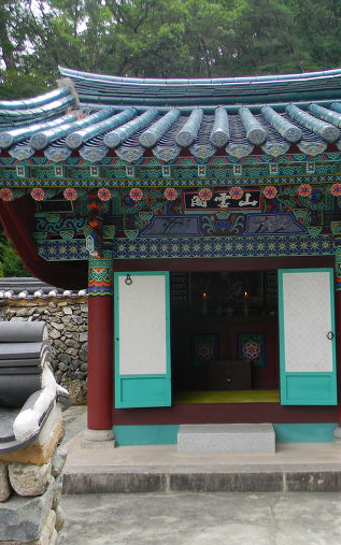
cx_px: 222
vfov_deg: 48.2
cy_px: 275
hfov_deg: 31.1
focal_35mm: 41
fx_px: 609
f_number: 3.5
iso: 80
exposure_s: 1/72.8
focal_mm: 5
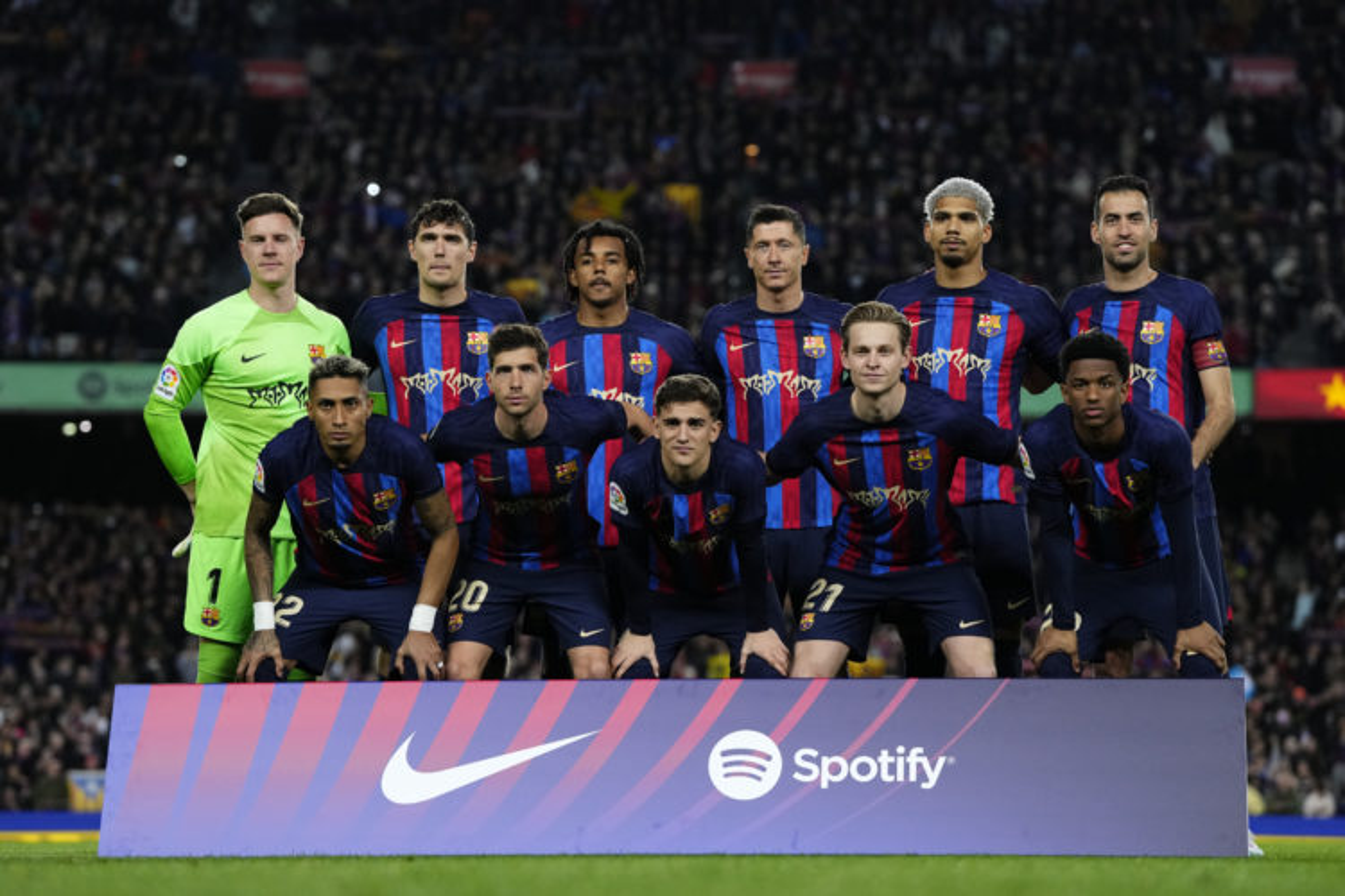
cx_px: 672
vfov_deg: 11.6
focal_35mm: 118
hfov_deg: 17.3
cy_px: 448
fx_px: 4408
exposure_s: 1/1600
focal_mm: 118
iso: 2500
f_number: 3.2
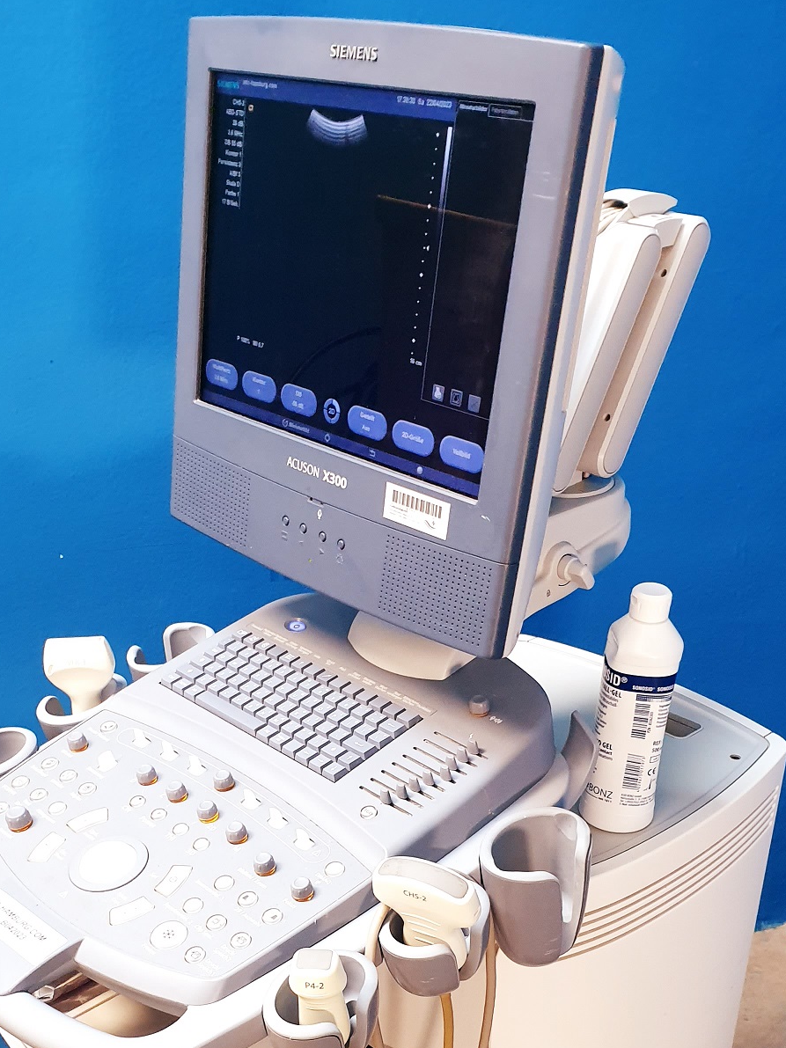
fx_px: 1332
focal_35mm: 44
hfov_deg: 32.8
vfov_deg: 41.3
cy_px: 821
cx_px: 321
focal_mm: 4.3
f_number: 2.4
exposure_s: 1/50
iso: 320
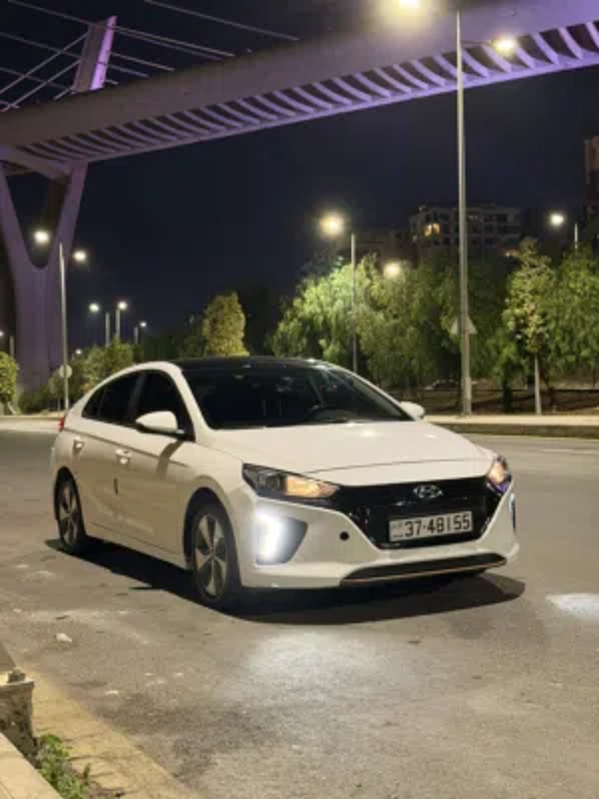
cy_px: 400
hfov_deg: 30.3
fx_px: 1107
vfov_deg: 39.7
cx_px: 300
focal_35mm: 48
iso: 640
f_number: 1.78
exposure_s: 1/30
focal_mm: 6.76
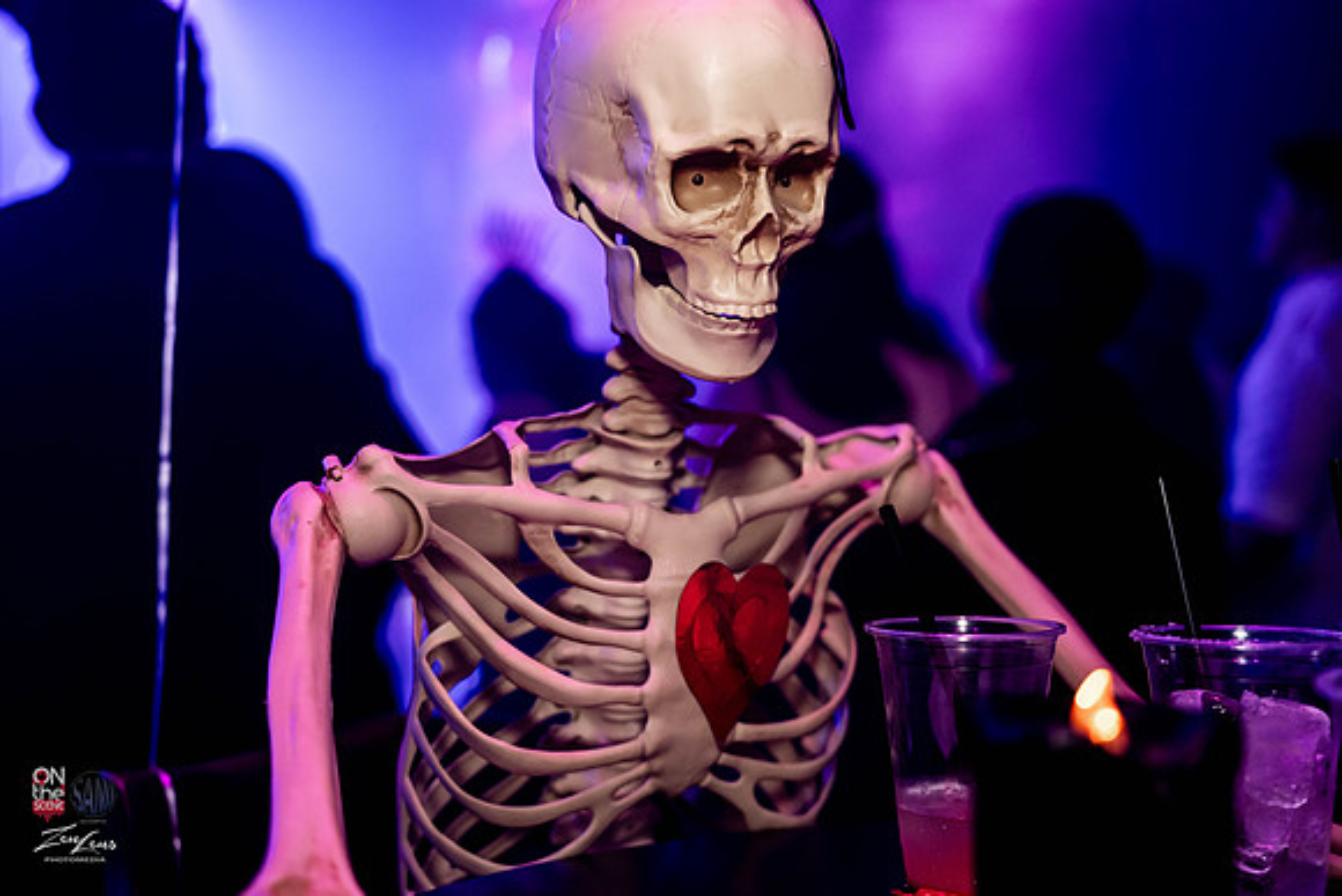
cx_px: 671
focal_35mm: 38
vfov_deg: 35.5
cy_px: 448
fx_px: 1400
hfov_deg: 51.2
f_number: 2.2
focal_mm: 37
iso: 4000
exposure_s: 1/250
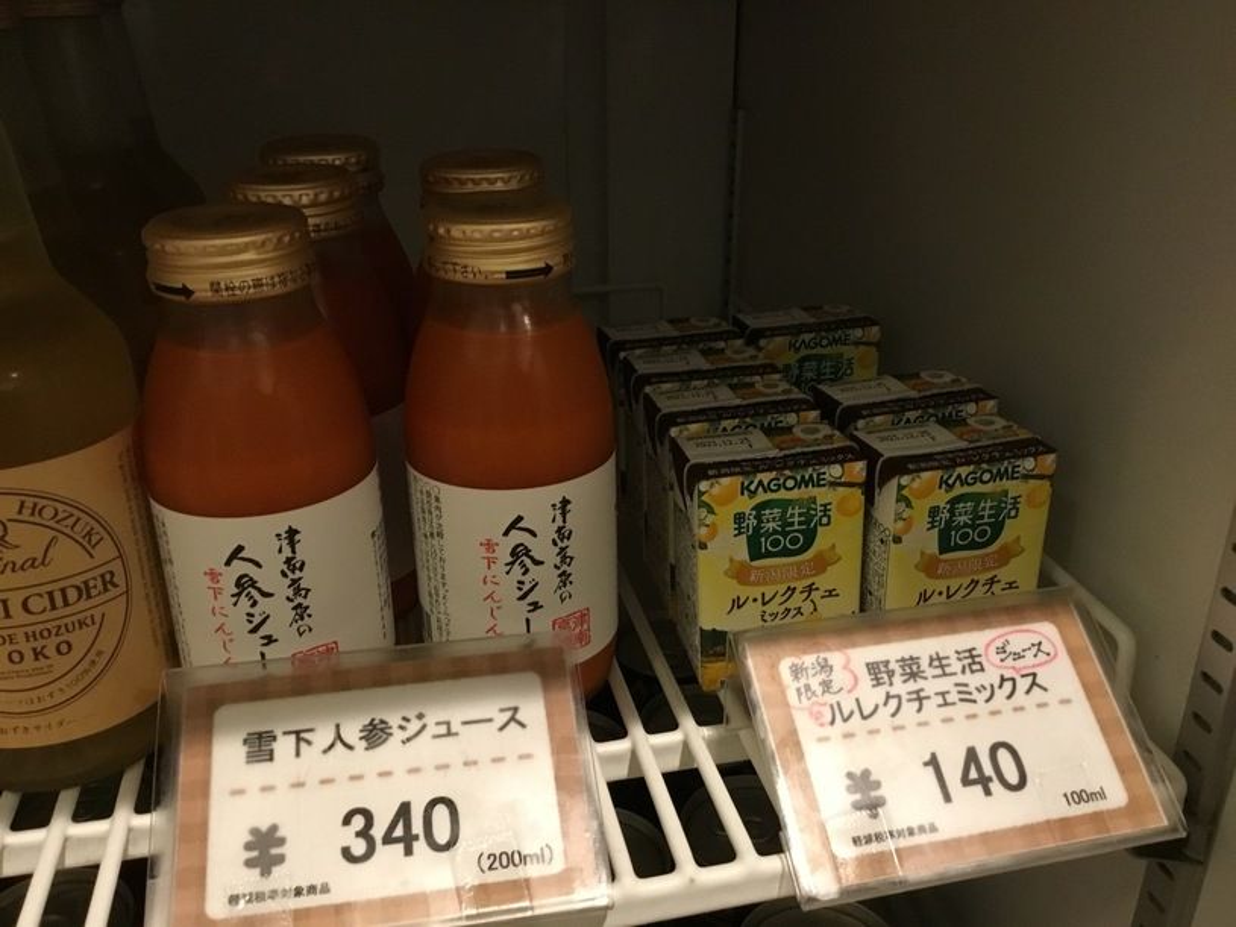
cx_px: 618
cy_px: 464
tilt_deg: -24.7
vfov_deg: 45.4
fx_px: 1107
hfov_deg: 58.4
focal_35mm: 31
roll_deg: +0.1
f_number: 2.4
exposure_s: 1/17
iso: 200
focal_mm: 3.3
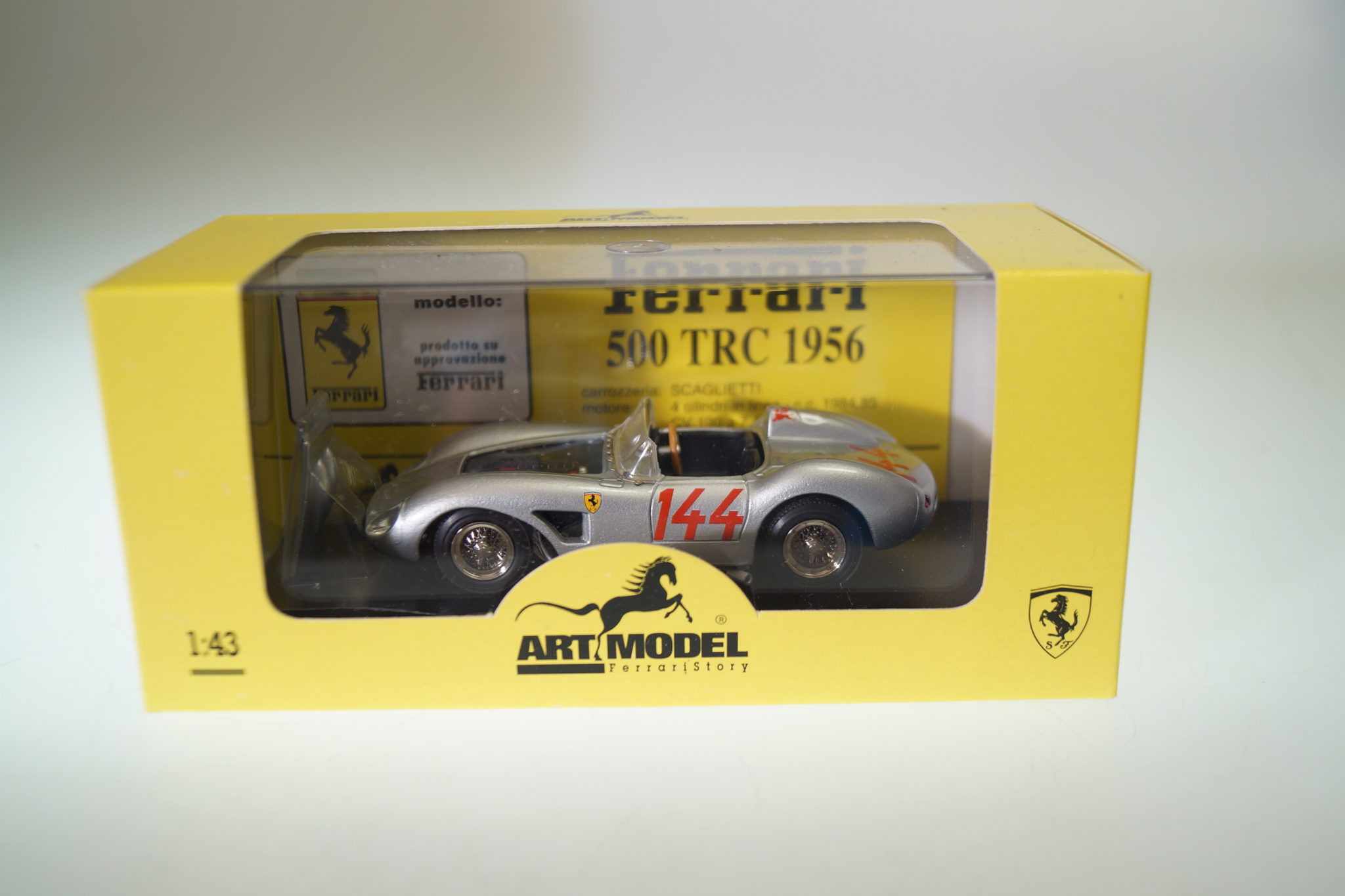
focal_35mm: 39
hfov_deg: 49.6
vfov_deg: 34.2
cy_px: 448
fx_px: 1457
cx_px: 672
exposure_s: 1/60
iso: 160
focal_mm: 26
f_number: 4
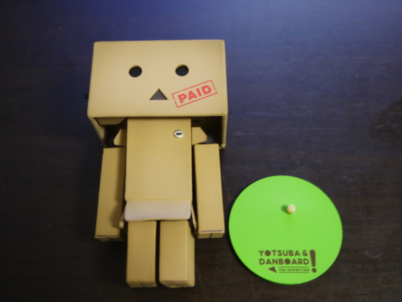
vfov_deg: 34.3
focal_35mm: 42
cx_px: 201
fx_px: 488
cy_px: 151
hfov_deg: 44.8
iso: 800
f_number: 4.5
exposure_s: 1/8
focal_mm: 21
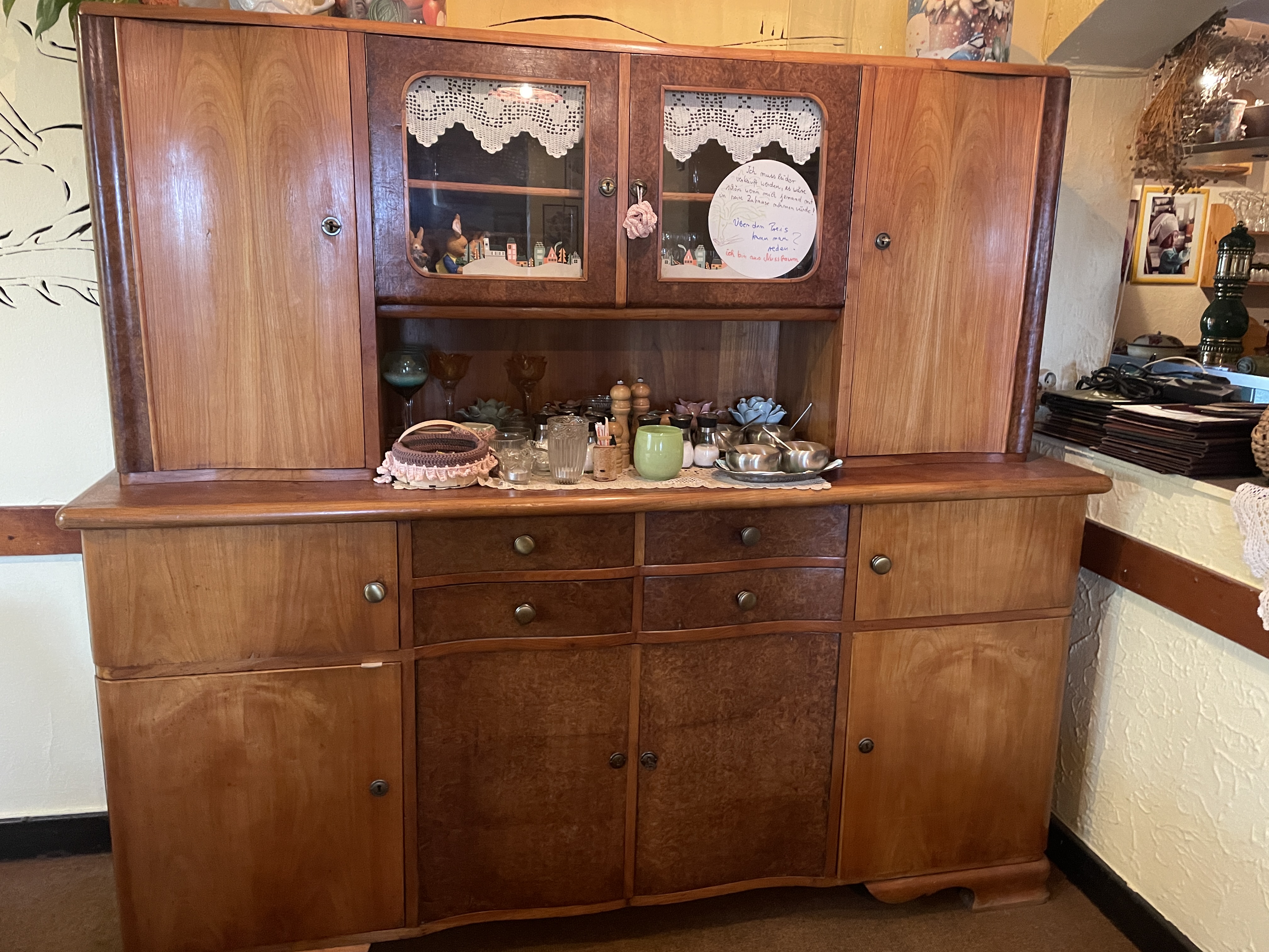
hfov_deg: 67.3
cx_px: 634
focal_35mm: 26
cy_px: 476
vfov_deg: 53.1
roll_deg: +0.1
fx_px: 953
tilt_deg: -13.0
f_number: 1.6
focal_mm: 4.2
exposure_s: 1/33
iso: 640
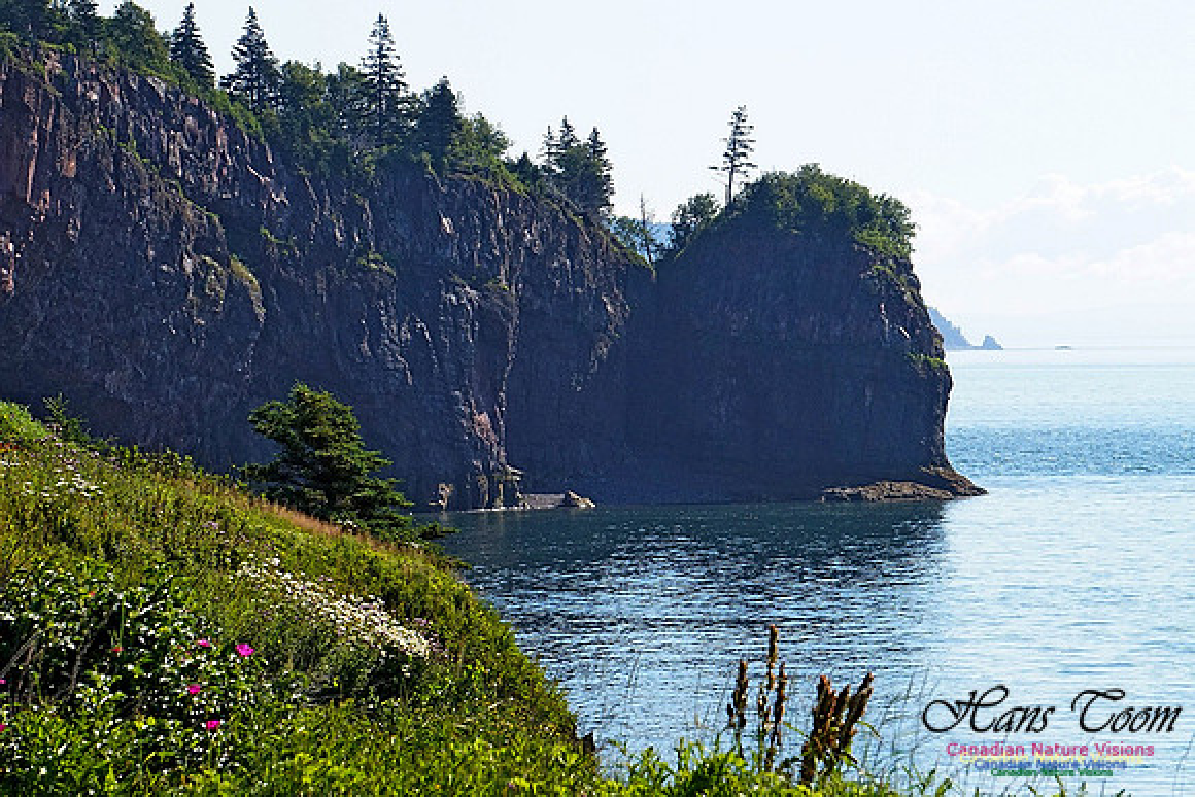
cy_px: 398
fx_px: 5677
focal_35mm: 171
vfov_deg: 8.0
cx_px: 598
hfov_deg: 12.0
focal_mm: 114
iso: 1000
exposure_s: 1/1000
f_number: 13
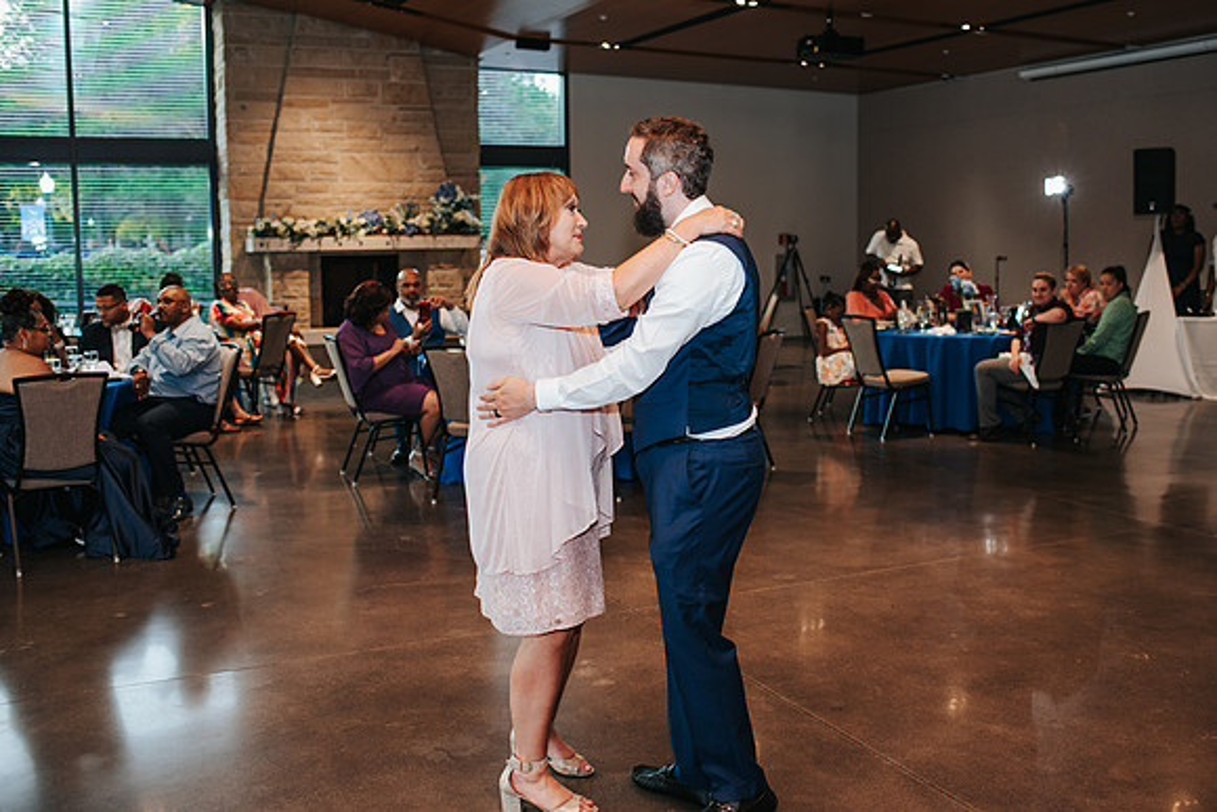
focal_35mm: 38
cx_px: 658
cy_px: 373
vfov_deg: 35.2
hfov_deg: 50.8
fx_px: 1279
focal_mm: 35
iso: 720
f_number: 2.8
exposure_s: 1/160
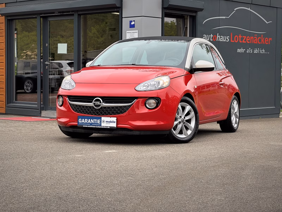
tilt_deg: -3.5
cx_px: 141
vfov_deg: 19.1
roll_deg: +0.0
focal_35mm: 77
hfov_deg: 25.3
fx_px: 627
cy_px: 106
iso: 32
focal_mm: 9
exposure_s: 1/99
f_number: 2.8
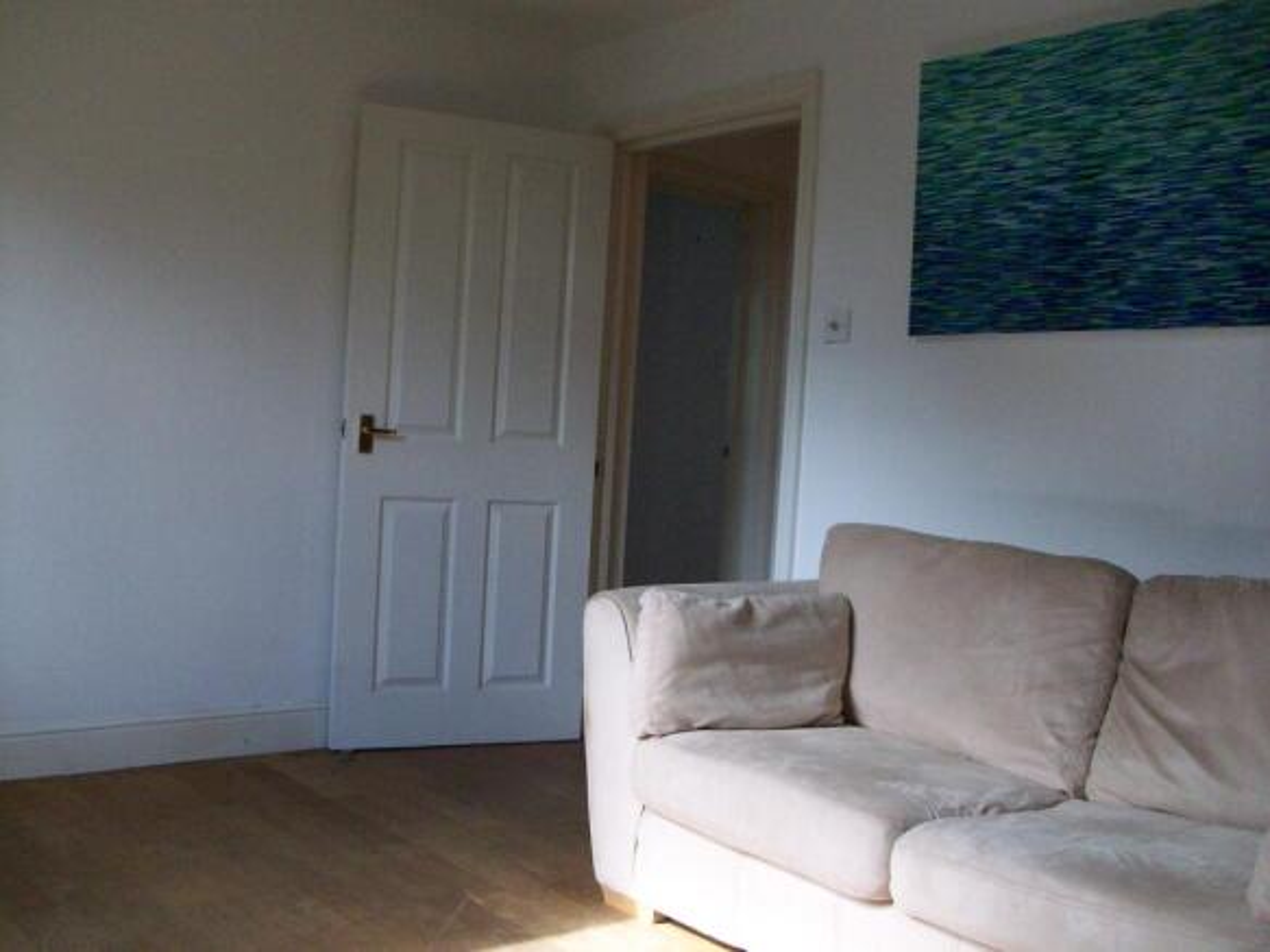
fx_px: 1247
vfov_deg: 41.8
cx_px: 635
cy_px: 476
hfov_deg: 54.0
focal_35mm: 34
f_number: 2.8
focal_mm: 5.7
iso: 199
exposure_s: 1/128
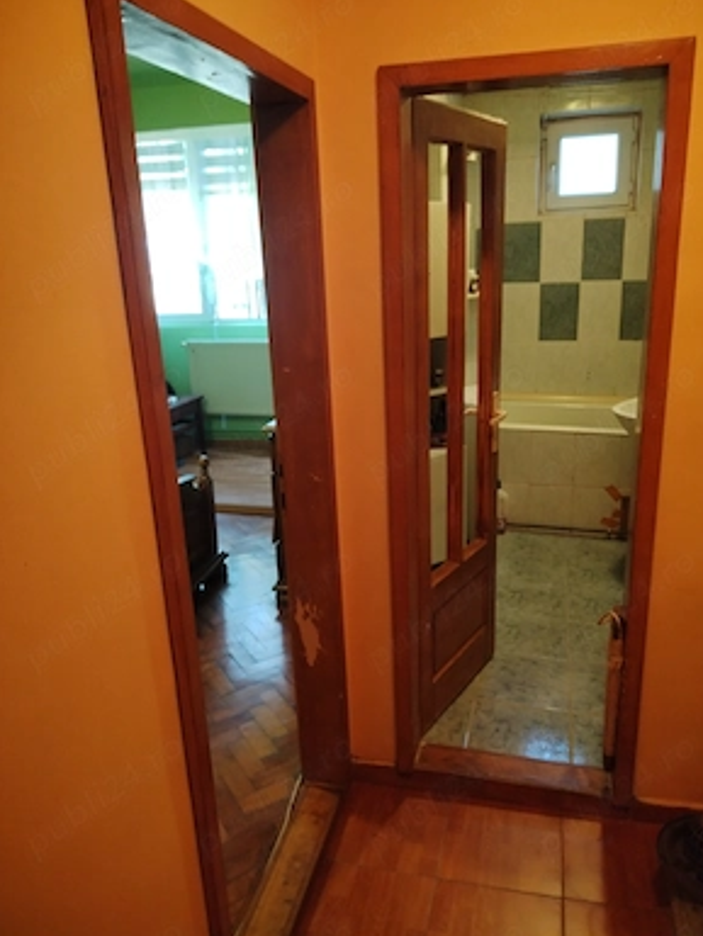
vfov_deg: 65.3
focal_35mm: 27
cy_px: 464
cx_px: 360
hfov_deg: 51.4
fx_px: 731
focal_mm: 4.25
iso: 456
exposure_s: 1/25
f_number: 1.8
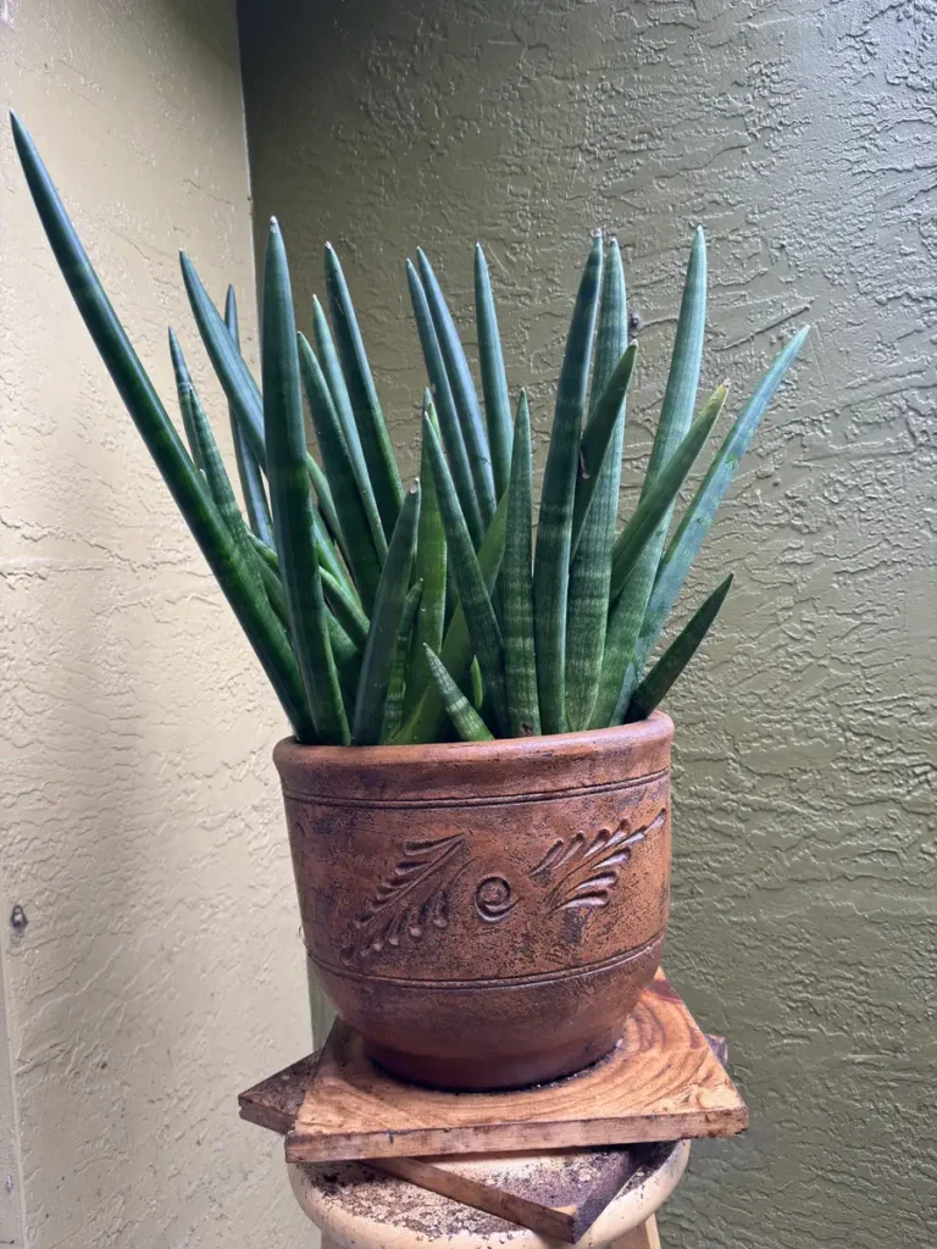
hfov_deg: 56.8
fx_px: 866
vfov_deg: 71.6
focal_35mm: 24
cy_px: 624
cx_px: 468
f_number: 1.78
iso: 64
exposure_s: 1/121
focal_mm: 6.76
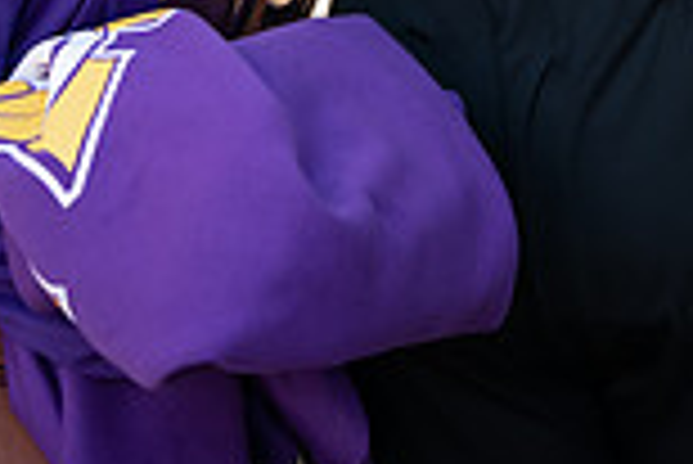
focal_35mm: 169
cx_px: 558
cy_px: -372
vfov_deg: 7.9
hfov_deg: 12.1
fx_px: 3256
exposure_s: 1/250
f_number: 4
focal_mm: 45
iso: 640
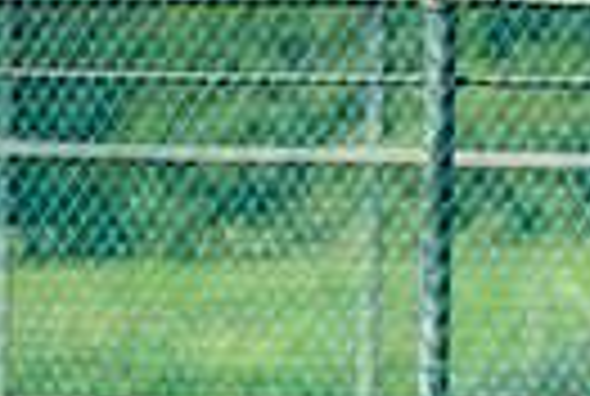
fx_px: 9790
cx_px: 680
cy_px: 821
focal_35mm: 596
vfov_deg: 2.3
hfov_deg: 3.4
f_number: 4
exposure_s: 1/1000
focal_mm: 135
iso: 125
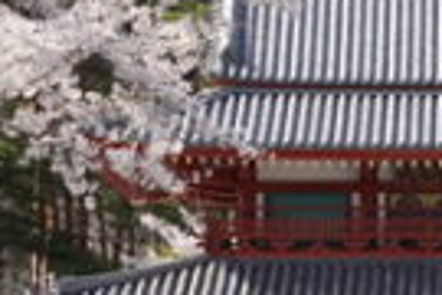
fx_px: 3450
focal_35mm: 281
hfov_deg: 7.3
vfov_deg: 4.9
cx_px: 566
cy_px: 243
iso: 100
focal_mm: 63
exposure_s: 1/200
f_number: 5.6
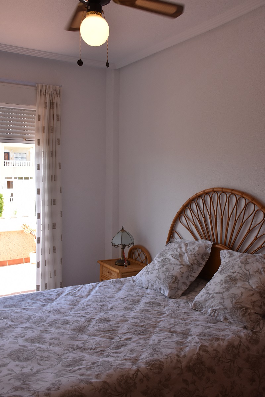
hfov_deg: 38.4
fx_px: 381
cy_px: 198
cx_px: 132
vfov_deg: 55.1
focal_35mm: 34
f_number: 8
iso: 800
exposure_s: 1/250
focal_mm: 23
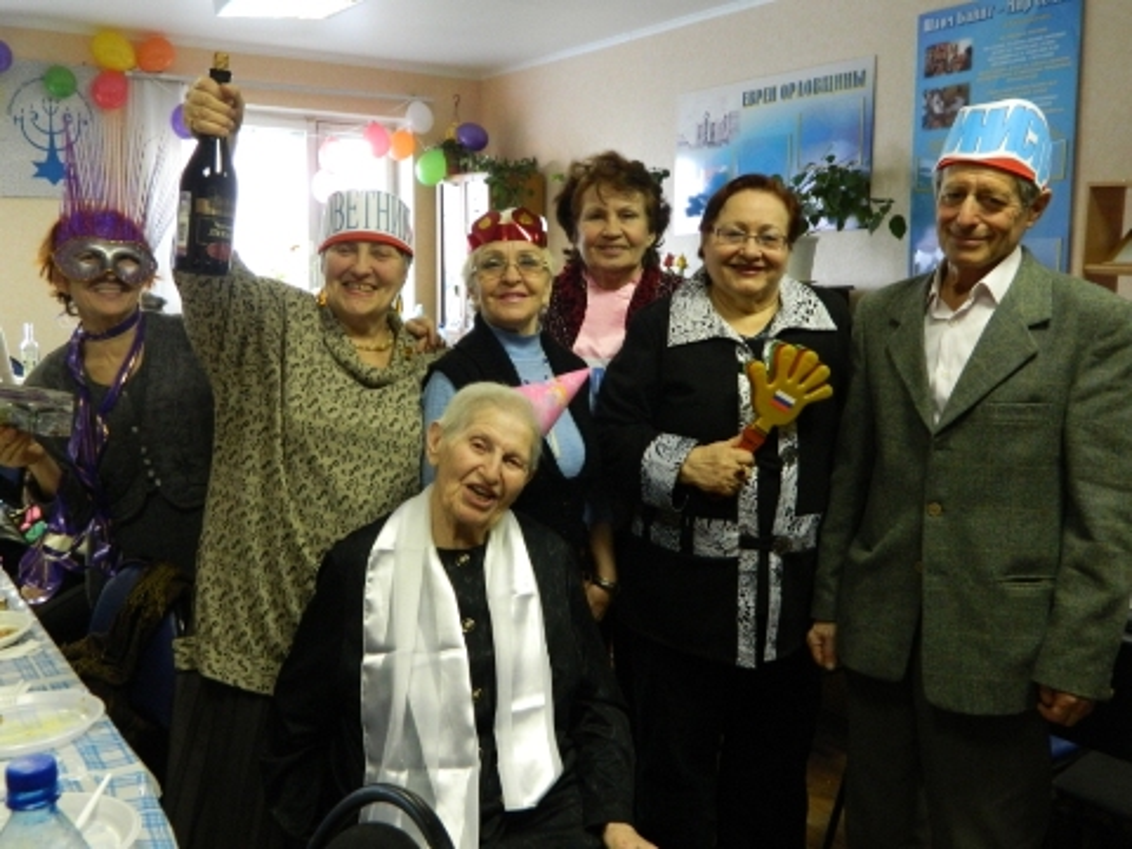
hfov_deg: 52.6
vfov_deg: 40.7
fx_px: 1145
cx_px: 566
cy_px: 424
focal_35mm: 35
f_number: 3.3
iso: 400
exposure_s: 1/30
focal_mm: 6.2
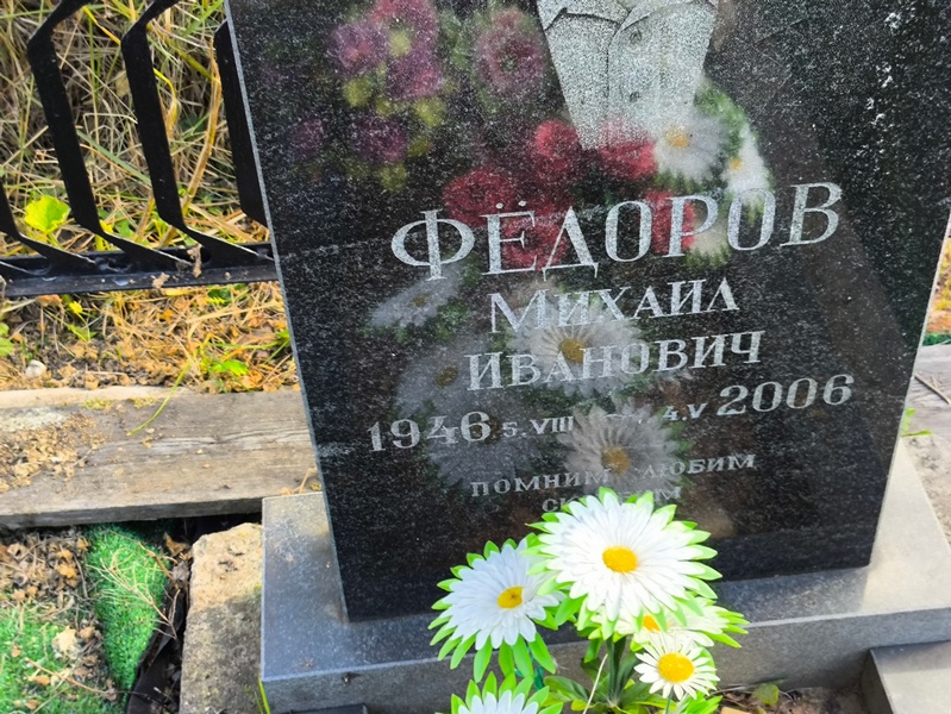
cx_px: 476
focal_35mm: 50
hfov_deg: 38.2
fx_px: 1374
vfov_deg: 29.1
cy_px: 357
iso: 50
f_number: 1.7
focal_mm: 4.71
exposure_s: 1/120
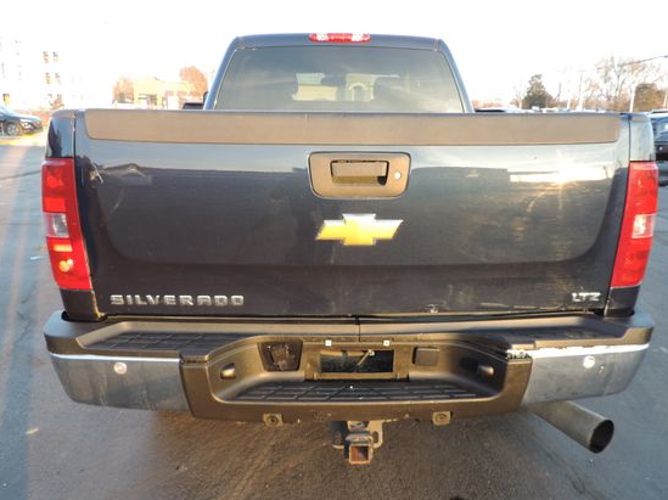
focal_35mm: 28
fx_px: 540
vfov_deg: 49.7
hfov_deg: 63.4
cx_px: 352
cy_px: 265
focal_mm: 4.3
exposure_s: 1/40
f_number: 3
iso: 80
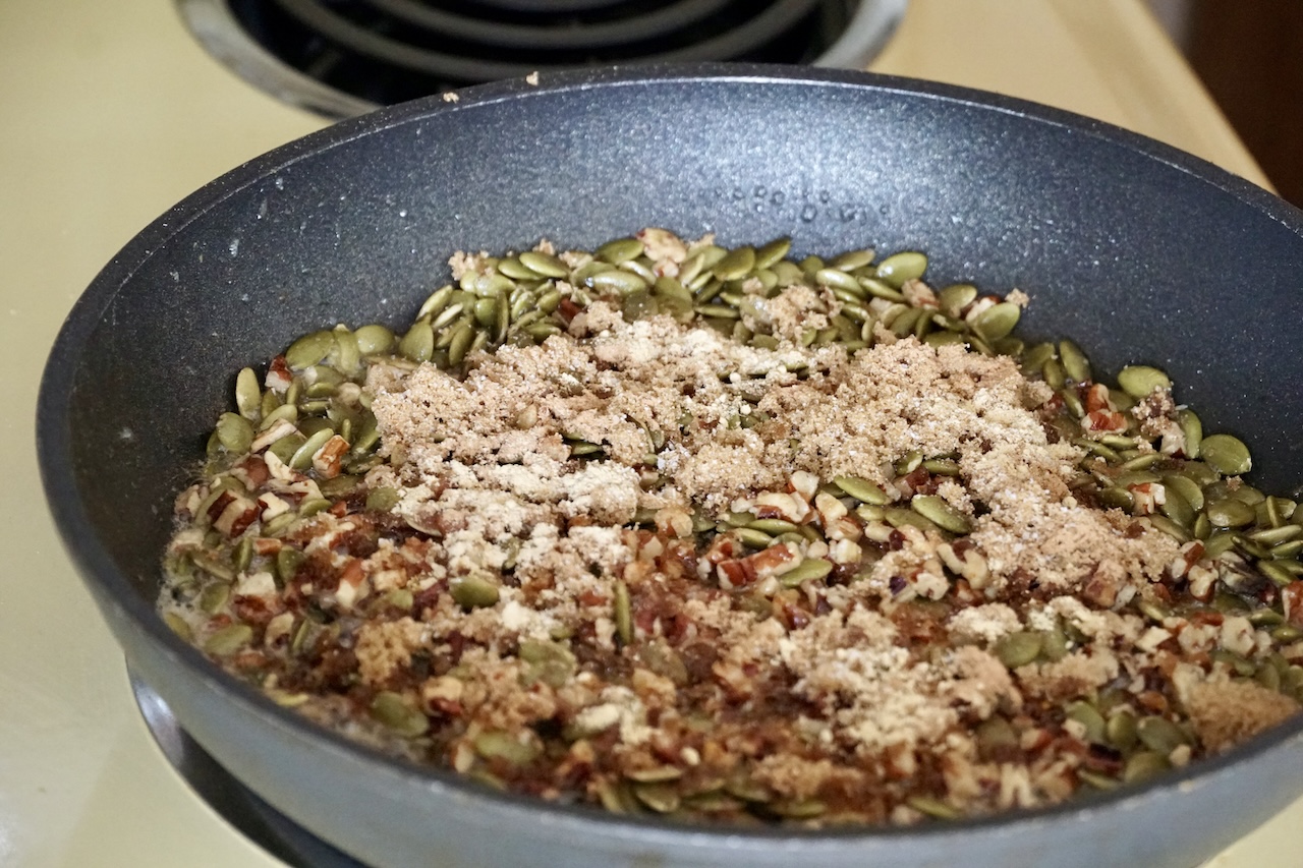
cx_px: 652
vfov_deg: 11.7
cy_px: 434
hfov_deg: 17.5
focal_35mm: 117
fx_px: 4234
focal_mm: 78
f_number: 5.6
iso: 6400
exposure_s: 1/25
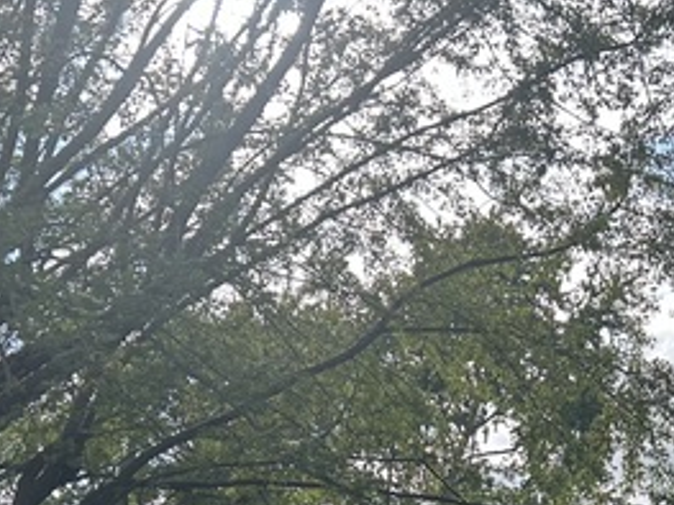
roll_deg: -0.8
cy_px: 592
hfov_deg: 29.3
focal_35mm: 66
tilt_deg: +8.3
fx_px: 1284
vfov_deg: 20.9
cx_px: 427
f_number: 1.5
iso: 50
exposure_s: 1/1395
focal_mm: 5.7
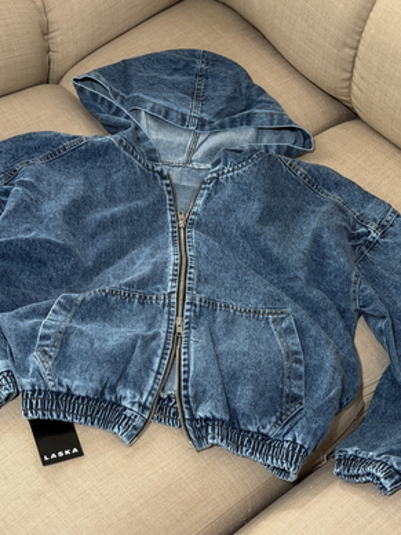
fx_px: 1019
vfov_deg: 29.4
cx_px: 176
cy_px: 290
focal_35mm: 66
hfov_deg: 22.2
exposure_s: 1/35
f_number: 1.8
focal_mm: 6.76
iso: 250
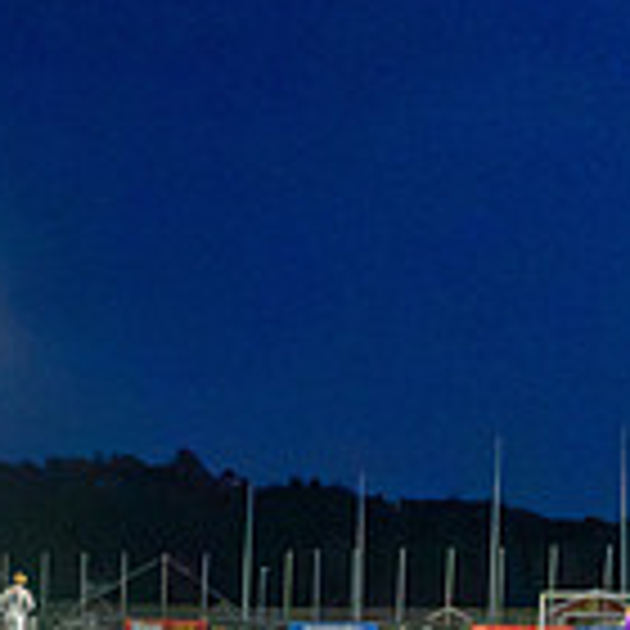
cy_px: 781
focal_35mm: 97
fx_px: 1997
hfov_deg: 16.1
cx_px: -378
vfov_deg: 17.0
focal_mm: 27
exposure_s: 1/800
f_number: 3.2
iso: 6400
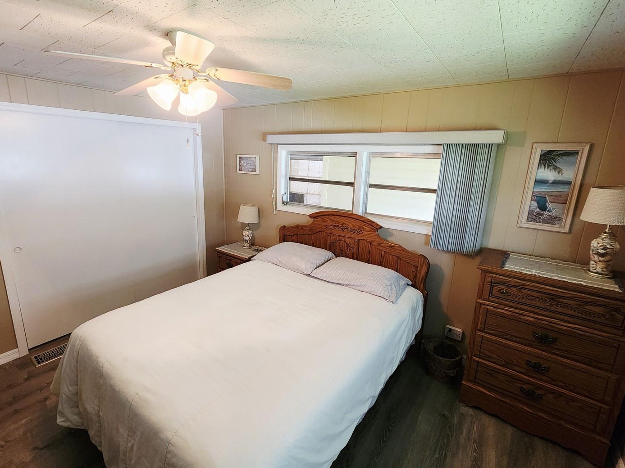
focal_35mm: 15
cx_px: 293
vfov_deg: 81.7
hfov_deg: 98.0
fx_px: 271
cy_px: 221
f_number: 2.2
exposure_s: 1/60
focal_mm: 2.2
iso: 400
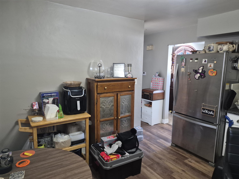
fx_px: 159
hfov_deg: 73.9
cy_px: 90
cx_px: 120
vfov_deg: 58.9
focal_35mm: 23
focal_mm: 5.4
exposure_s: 1/120
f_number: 1.8
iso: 800
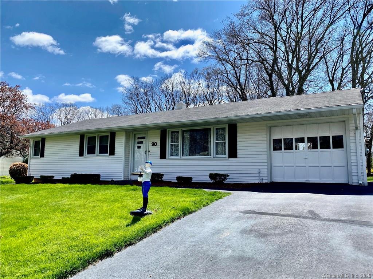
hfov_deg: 67.3
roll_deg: -1.0
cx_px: 186
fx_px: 280
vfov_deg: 53.1
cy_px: 140
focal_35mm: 26
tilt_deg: +7.5
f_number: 1.8
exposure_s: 1/3135
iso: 32
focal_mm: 4.25
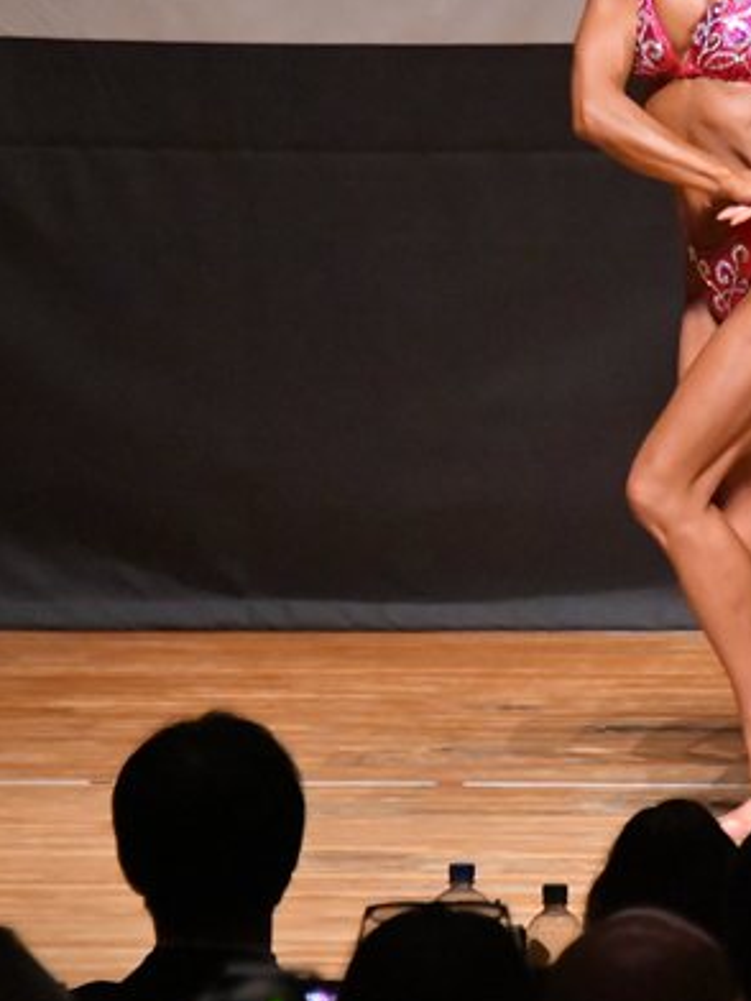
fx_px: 16488
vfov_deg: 3.5
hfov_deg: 2.6
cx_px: 737
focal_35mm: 570
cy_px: 350
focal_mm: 200
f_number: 5.6
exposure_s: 1/400
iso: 12800
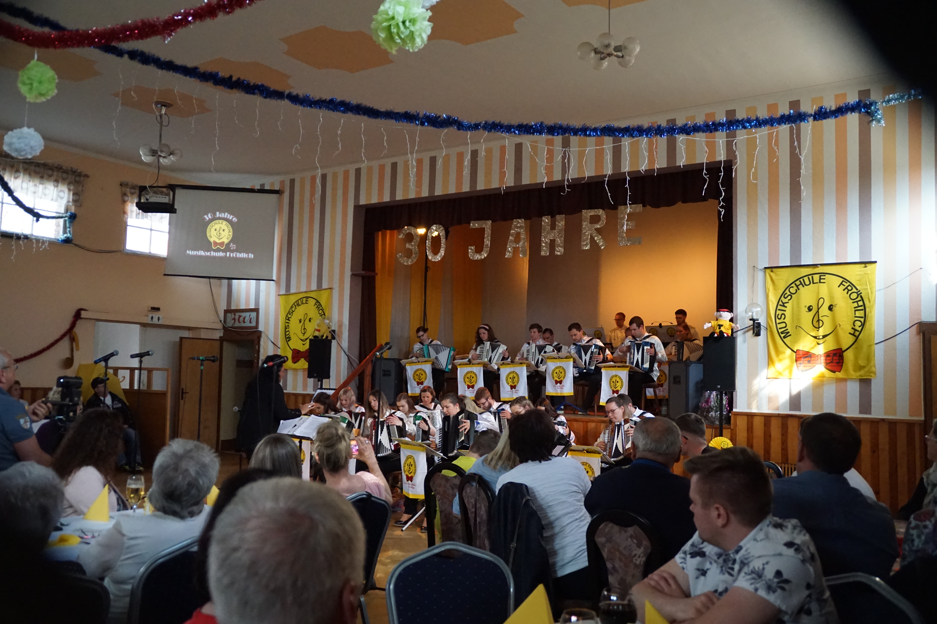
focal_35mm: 33
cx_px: 468
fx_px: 859
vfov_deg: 40.0
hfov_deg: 57.2
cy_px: 312
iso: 3200
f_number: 3.5
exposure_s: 1/160
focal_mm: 22
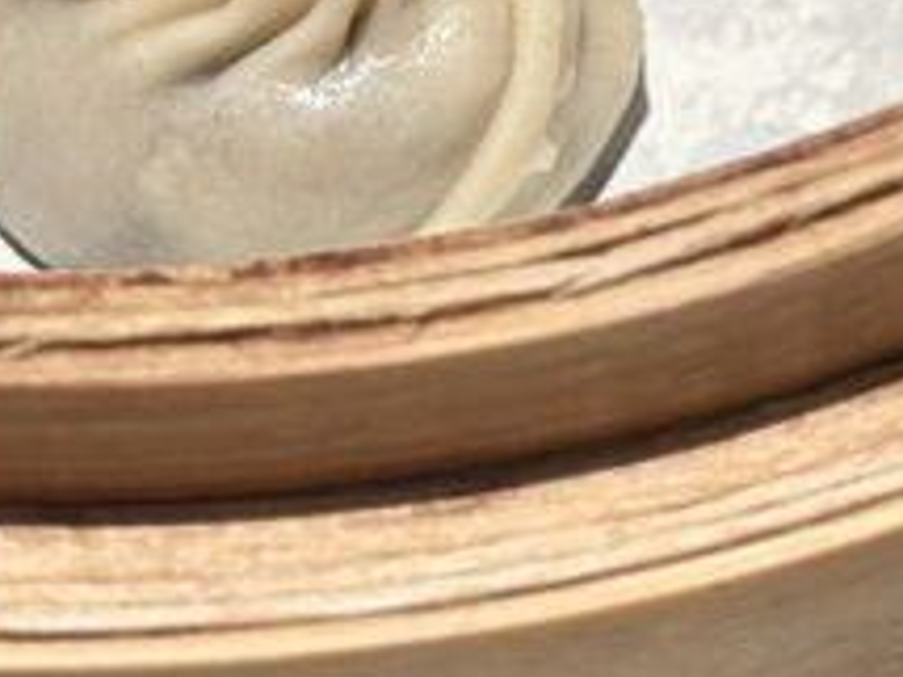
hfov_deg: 8.6
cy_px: -429
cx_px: 815
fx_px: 5970
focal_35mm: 229
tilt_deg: -47.2
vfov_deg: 6.4
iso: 125
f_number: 1.78
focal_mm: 6.86
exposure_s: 1/60
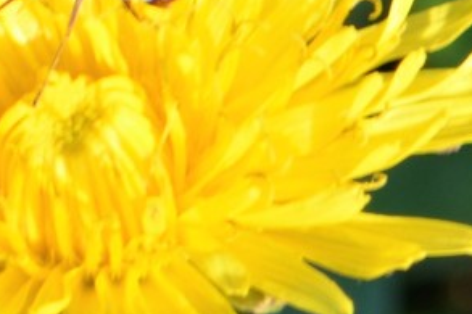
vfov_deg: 0.9
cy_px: -63
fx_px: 19340
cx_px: 43
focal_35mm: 1476
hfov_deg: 1.4
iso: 180
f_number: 8
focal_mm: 300
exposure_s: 1/125
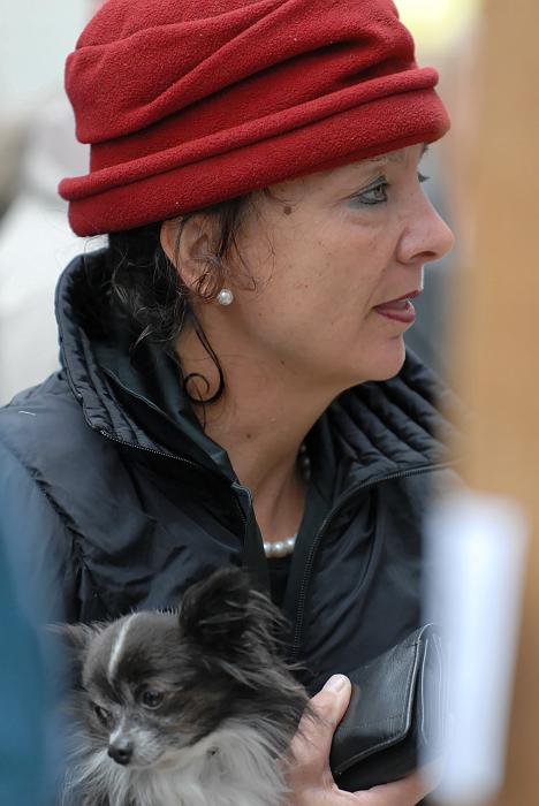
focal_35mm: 300
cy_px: 403
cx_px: 270
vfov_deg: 6.9
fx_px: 6724
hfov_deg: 4.6
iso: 400
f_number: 2.8
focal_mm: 200
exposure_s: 1/200
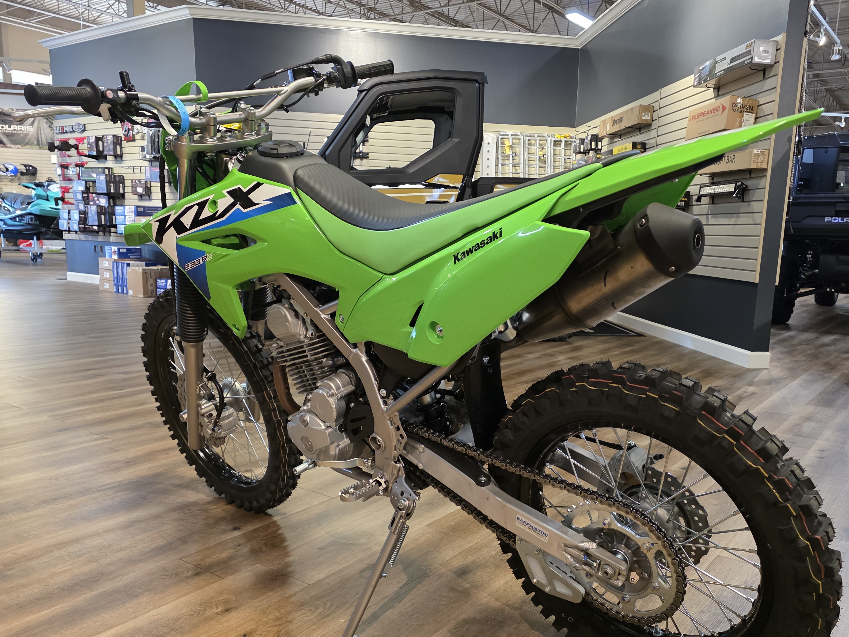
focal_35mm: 29
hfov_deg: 61.5
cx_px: 472
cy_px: 390
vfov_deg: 47.9
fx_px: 711
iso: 1000
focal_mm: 6.3
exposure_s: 1/120
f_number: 1.7
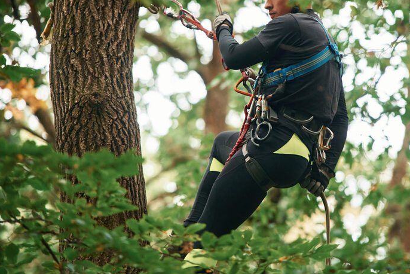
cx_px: 267
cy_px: 100
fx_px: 2689
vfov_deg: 5.8
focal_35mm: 236
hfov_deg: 8.7
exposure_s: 1/800
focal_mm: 180
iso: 2500
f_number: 2.8
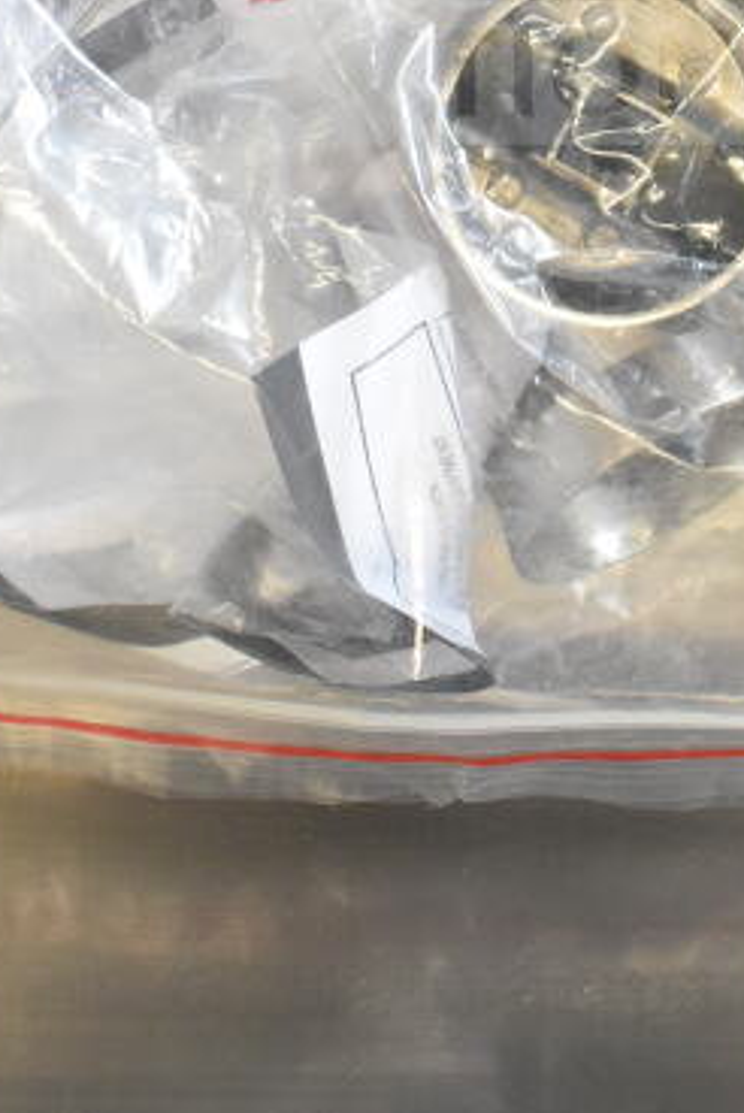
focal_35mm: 67
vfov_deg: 27.6
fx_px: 2073
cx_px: 490
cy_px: -97
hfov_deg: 20.3
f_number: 4.5
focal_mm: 18
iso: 1600
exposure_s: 1/125
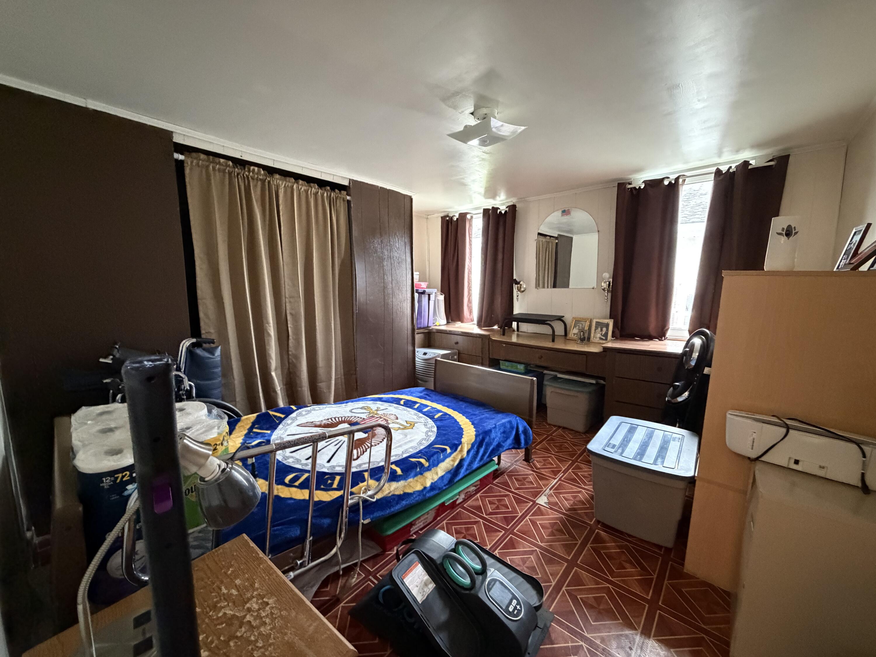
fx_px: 354
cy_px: 328
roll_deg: +0.2
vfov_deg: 85.7
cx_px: 438
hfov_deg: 102.1
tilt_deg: -9.0
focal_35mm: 14
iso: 1250
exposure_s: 1/60
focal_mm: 2.22
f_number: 2.2
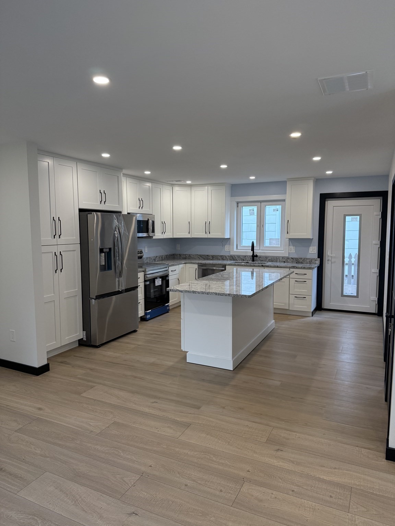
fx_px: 365
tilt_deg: -5.4
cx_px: 198
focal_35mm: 24
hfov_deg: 56.8
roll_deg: +0.2
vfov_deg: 71.6
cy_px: 263
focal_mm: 6.76
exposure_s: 1/217
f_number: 1.78
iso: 200
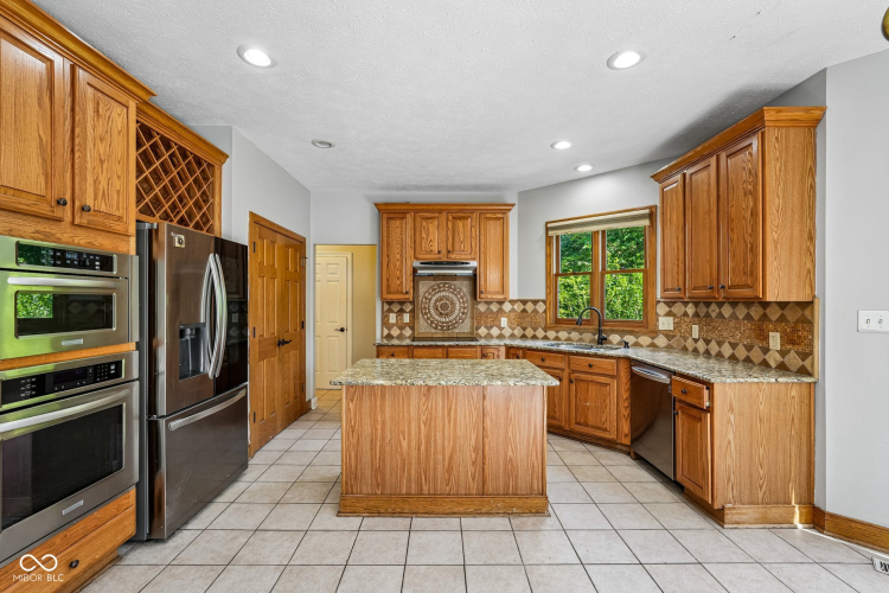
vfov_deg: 73.7
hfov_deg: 96.7
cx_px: 444
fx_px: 395
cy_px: 296
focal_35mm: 16
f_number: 8
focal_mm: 16
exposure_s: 1/30
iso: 800
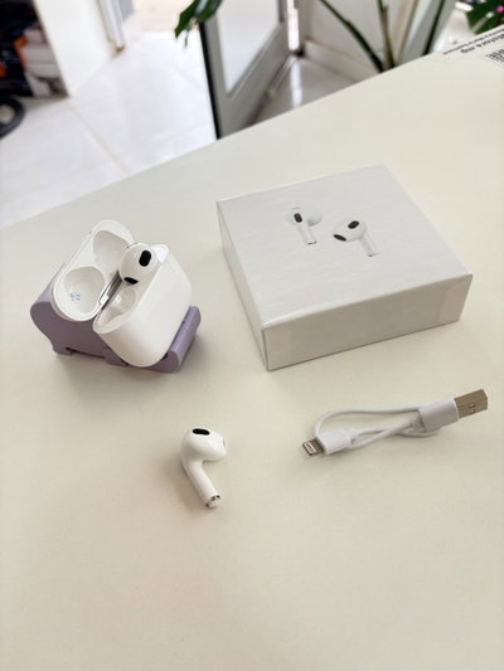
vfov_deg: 67.3
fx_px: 505
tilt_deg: -48.1
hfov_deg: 53.1
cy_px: 336
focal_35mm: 26
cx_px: 252
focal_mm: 5.96
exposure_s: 1/156
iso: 50
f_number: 1.6
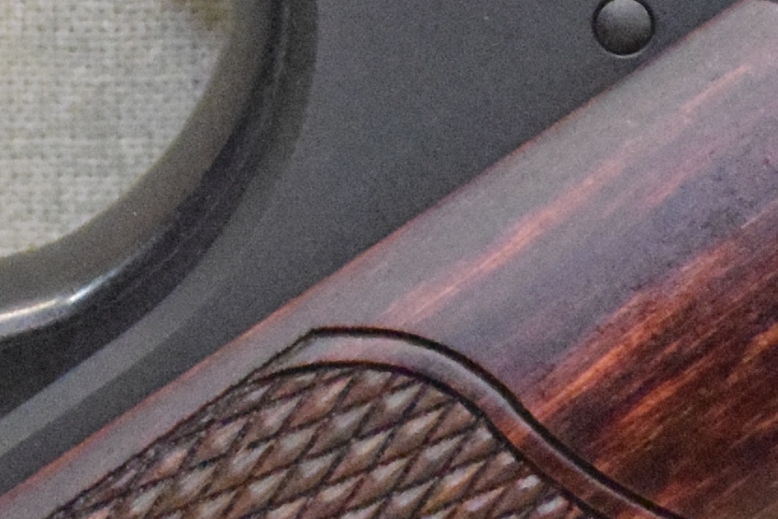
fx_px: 6778
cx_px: 1276
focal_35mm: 314
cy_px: 370
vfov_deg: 4.4
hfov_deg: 6.5
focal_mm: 29
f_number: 4.5
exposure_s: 1/1250
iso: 7200
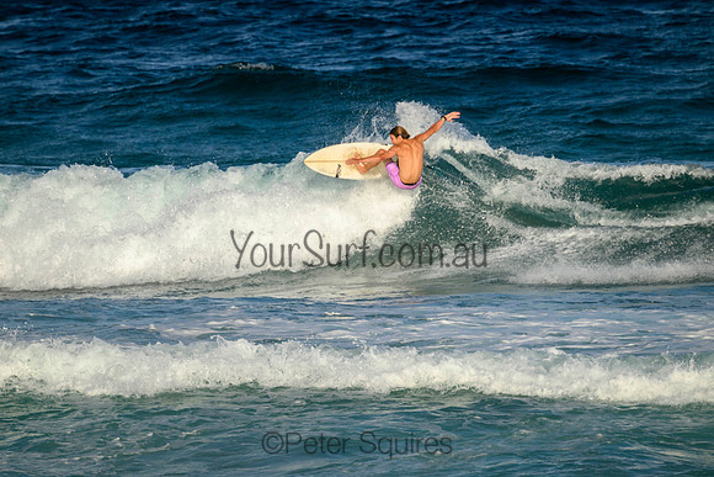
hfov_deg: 2.6
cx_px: 357
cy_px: 238
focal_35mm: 800
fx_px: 15870
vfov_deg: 1.7
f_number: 11
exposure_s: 1/1600
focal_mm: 800
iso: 640
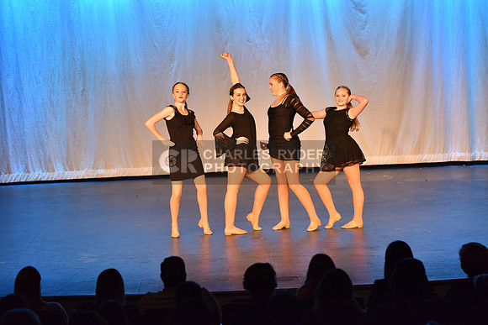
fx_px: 1654
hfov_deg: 16.8
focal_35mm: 122
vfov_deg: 11.2
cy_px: 162
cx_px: 244
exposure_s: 1/200
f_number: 4
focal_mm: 122
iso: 2000
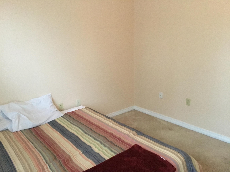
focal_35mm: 31
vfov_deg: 45.4
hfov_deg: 58.4
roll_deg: +1.0
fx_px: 206
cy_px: 86
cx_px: 115
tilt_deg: -14.5
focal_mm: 3.3
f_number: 2.4
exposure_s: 1/15
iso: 320
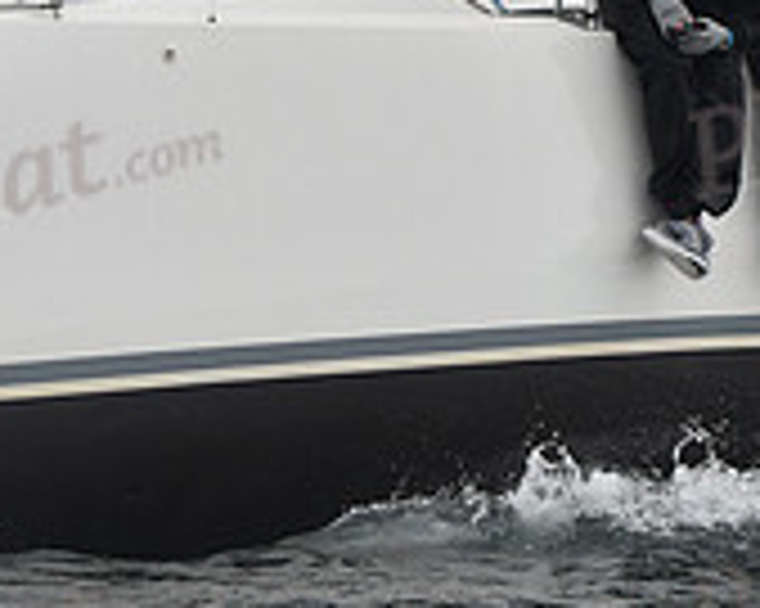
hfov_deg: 5.2
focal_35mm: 373
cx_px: 459
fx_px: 8385
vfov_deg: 4.1
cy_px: -88
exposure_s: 1/800
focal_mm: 116
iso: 400
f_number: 4
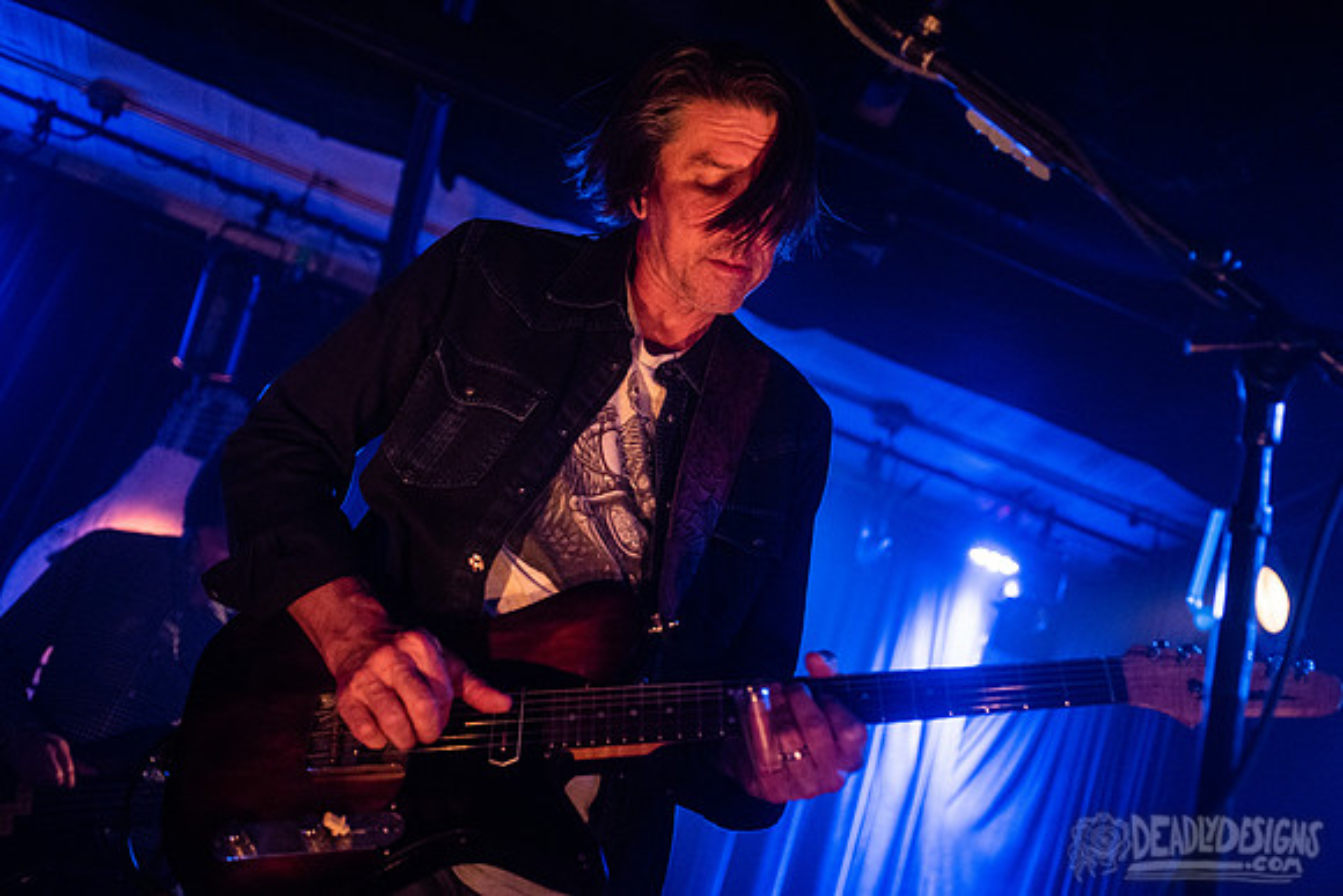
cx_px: 737
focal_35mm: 48
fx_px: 1802
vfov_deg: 27.9
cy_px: 404
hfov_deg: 40.8
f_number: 3.2
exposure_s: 1/100
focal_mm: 44
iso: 2500
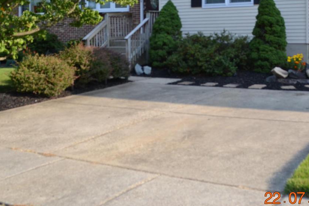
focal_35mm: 52
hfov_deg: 38.1
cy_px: 47
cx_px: 177
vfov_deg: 25.6
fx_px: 446
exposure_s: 1/160
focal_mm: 20
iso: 100
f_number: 6.3
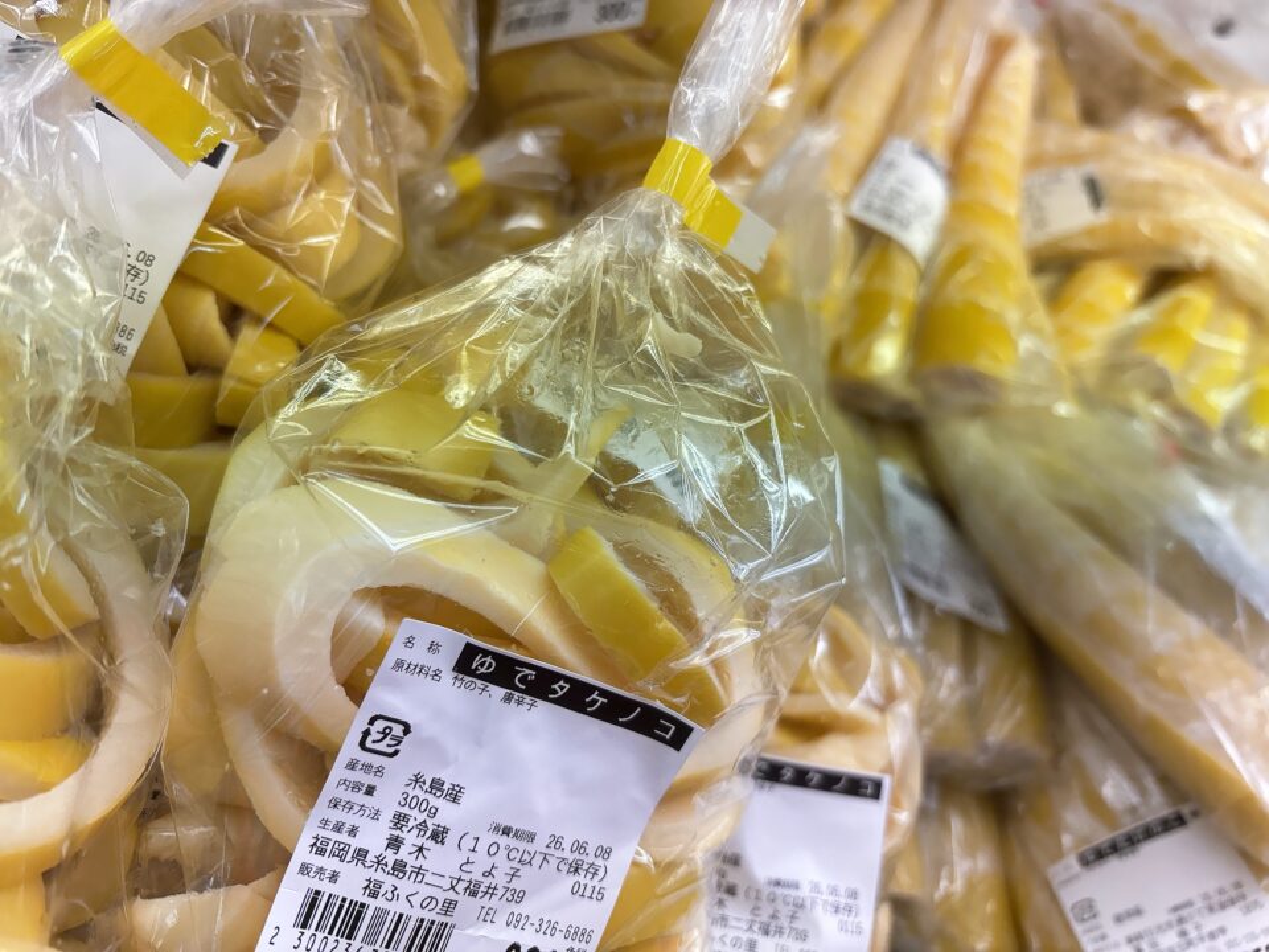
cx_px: 634
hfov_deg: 67.3
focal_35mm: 26
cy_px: 476
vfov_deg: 53.1
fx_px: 953
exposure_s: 1/120
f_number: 1.6
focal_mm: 5.96
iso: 32
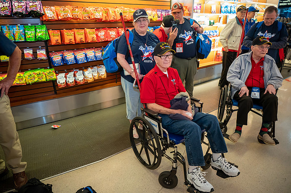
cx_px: 146
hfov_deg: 73.8
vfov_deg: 53.1
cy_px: 96
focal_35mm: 24
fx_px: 194
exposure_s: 1/100
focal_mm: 24
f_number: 5
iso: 3200
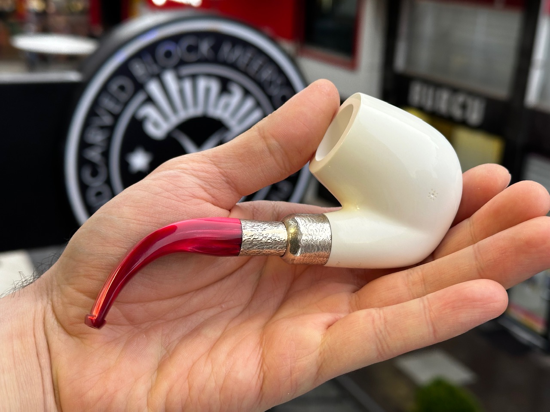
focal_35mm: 48
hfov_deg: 39.7
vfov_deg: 30.3
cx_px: 275
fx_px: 763
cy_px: 206
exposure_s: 1/120
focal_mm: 6.86
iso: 80
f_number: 1.78
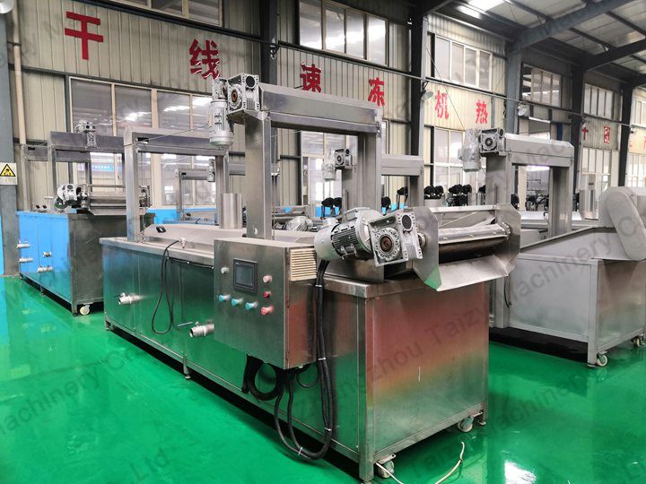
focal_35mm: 27
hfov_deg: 65.3
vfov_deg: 51.4
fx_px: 504
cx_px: 323
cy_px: 242
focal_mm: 3.95
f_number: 1.8
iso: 160
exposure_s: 1/50
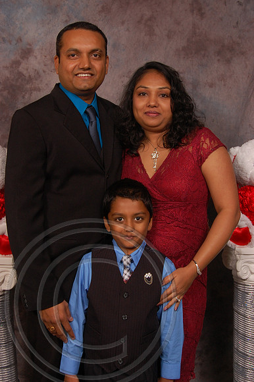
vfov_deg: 41.1
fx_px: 509
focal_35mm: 48
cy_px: 191
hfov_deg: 28.0
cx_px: 127
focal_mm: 32
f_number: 5.6
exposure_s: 1/200
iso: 400
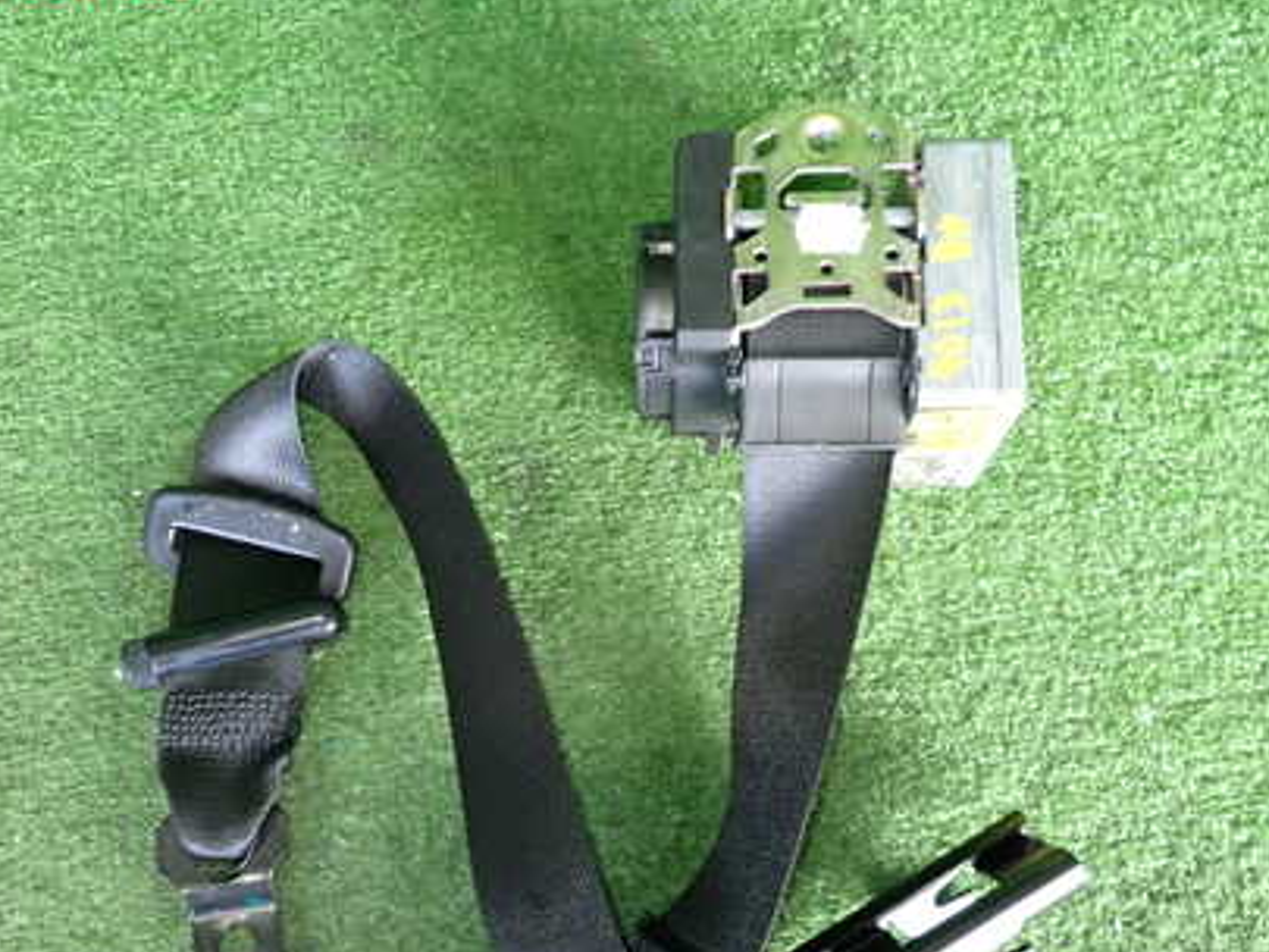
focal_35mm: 37
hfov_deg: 50.0
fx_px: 1357
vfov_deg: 38.2
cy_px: 642
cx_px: 558
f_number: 2
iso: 250
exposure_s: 1/30
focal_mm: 4.5
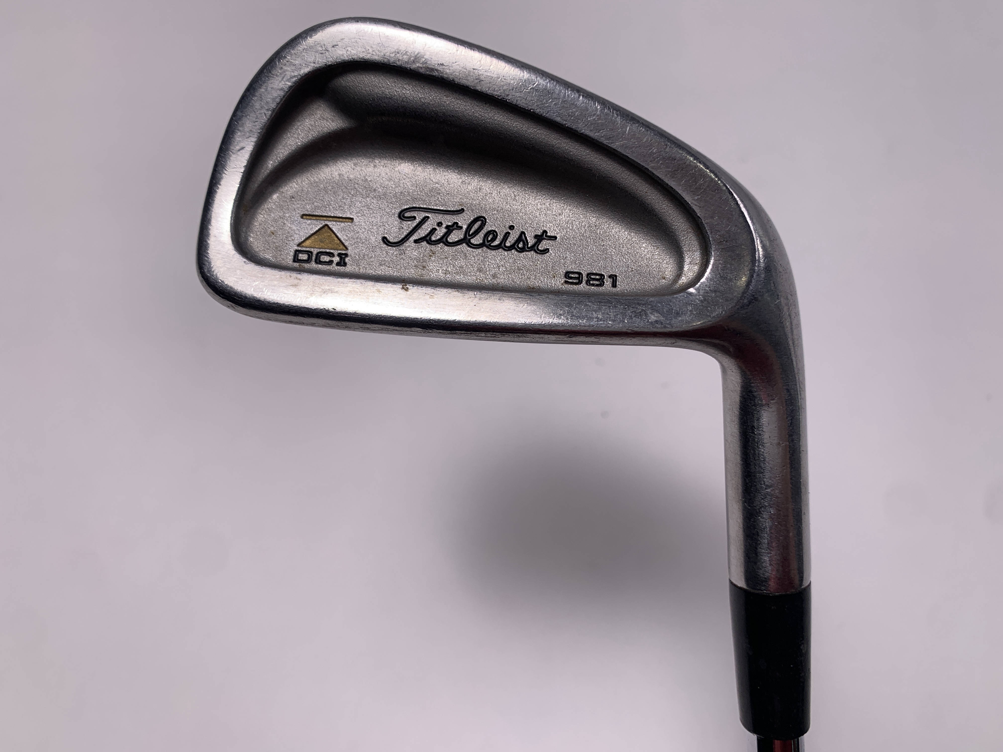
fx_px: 753
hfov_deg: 67.3
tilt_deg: -58.6
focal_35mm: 26
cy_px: 376
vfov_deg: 53.1
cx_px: 502
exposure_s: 1/388
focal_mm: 4.25
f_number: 1.8
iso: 25
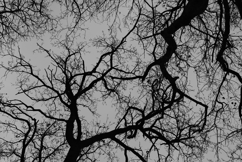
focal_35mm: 42
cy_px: 81
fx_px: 282
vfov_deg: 31.9
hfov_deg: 46.4
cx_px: 121
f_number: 5.6
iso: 800
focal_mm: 28.1
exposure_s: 1/1000
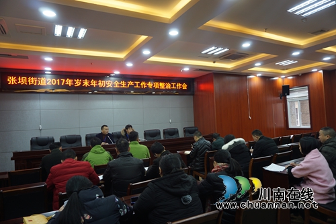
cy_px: 112
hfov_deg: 73.8
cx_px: 168
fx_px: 224
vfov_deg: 53.1
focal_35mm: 24
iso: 100
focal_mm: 16
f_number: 3.5
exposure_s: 1/8
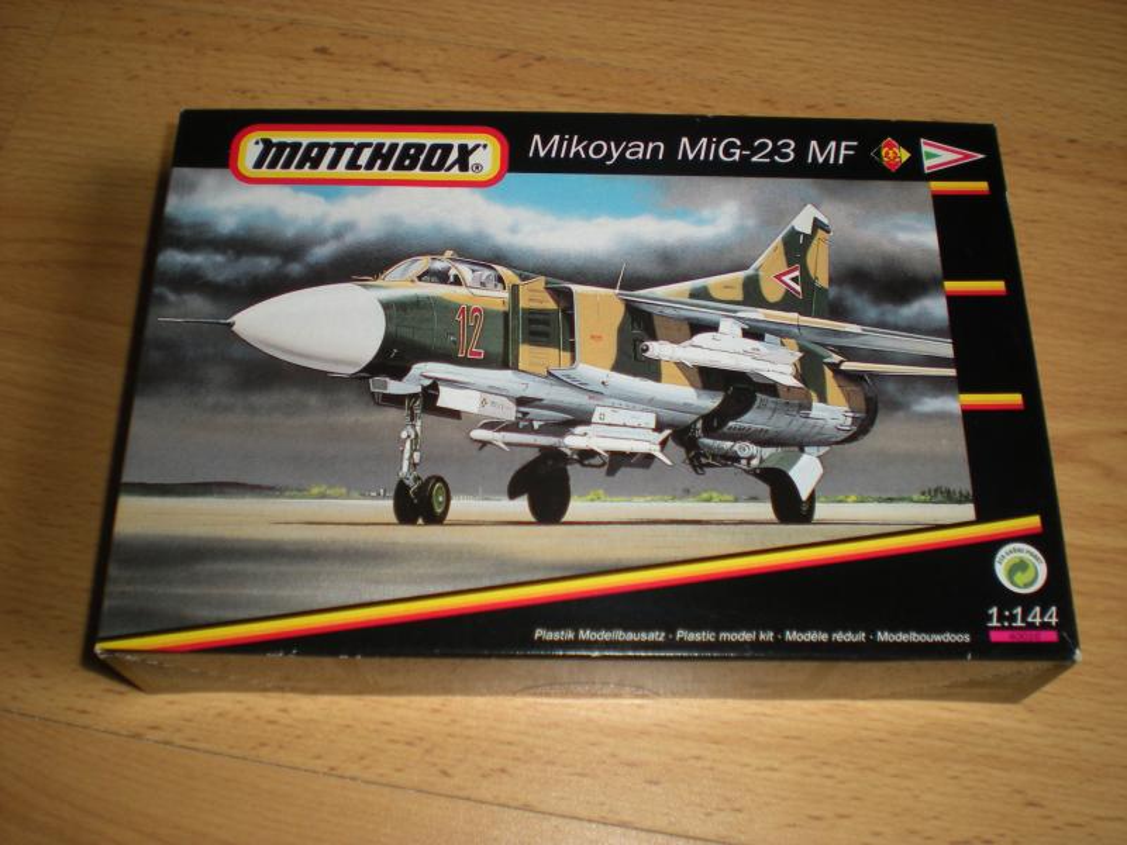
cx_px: 564
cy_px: 422
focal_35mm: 38
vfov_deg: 37.7
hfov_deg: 49.0
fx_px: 1237
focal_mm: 6.3
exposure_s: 1/60.6
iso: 64
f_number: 3.1
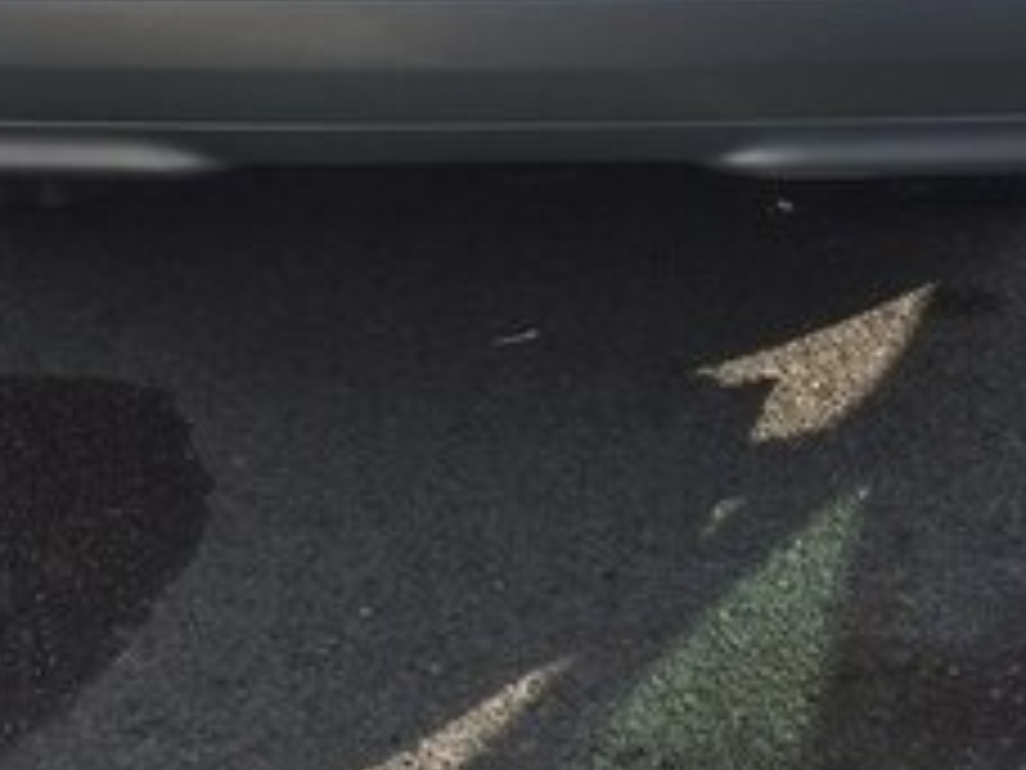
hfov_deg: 23.3
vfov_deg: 16.8
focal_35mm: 84
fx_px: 2490
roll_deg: -0.8
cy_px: -155
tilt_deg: -9.8
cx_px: 441
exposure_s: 1/1709
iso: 32
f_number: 2.2
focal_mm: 4.15
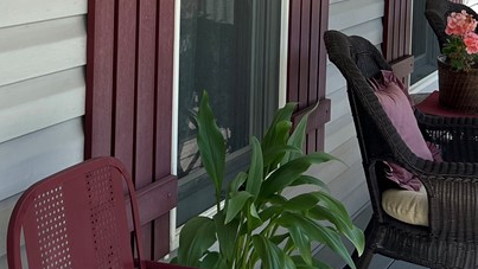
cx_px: 113
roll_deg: -1.1
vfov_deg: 16.2
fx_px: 913
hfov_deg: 28.8
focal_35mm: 72
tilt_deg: -4.3
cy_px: -37
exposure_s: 1/1196
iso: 50
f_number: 1.5
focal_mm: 5.7
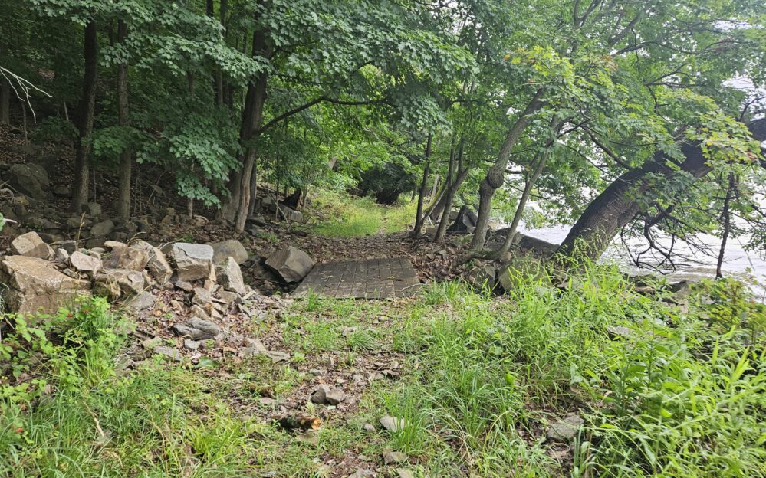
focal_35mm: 25
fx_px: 522
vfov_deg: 49.3
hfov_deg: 72.6
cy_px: 238
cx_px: 380
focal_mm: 5.4
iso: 80
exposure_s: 1/180
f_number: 1.8
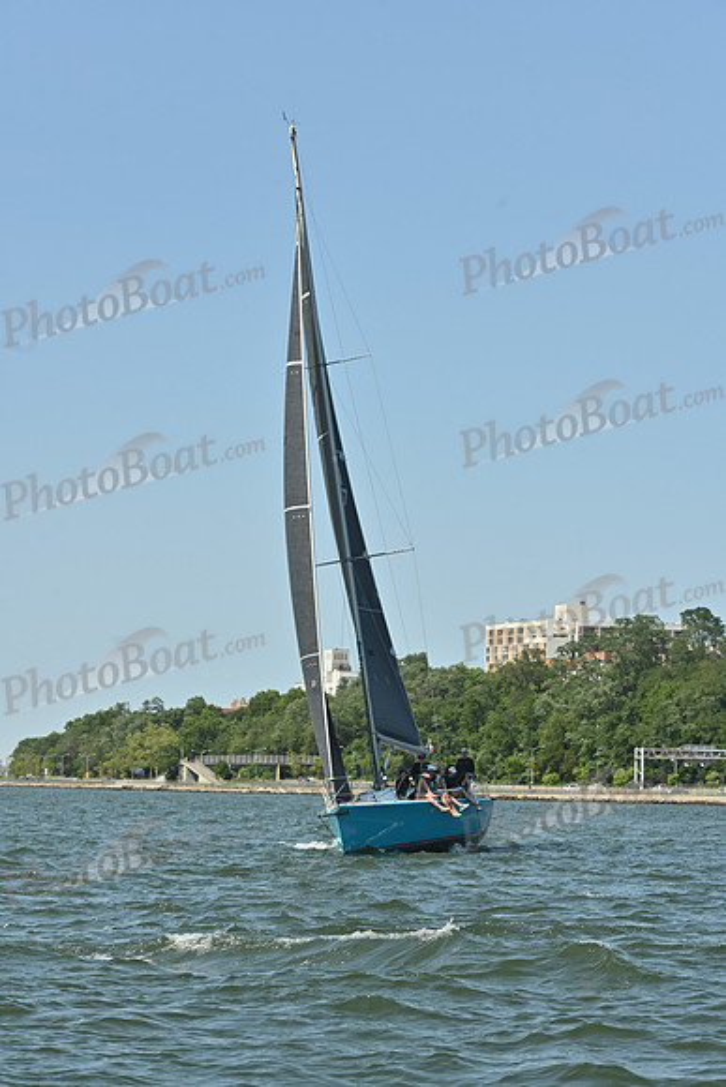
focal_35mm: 98
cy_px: 544
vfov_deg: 20.8
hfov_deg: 14.0
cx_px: 363
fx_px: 2963
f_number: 8
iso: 320
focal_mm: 98
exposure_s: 1/1000
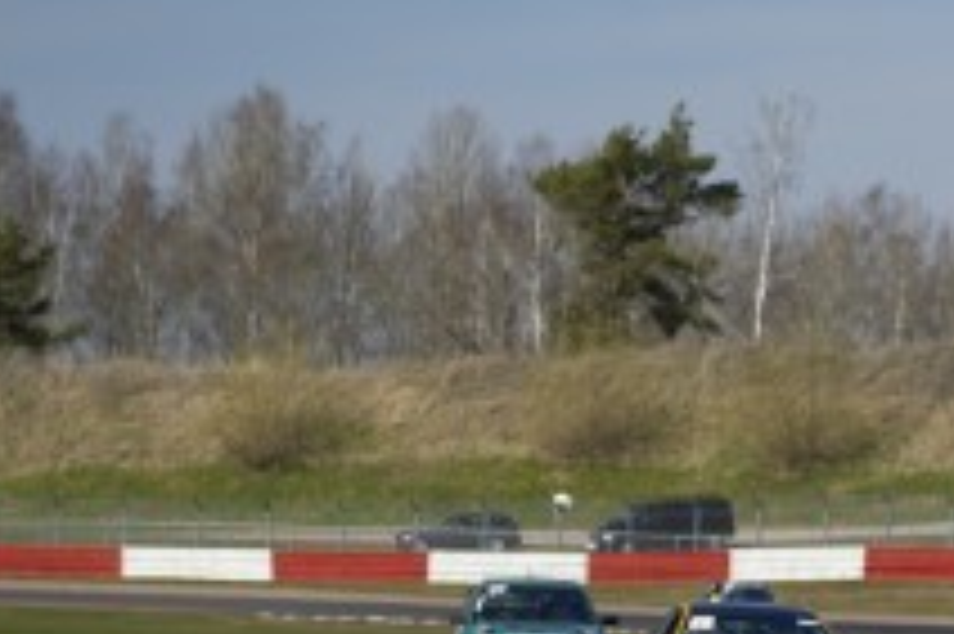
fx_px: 9162
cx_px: 783
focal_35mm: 346
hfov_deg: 6.0
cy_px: 654
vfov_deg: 4.0
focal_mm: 147
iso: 125
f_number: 3.5
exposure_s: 1/1000
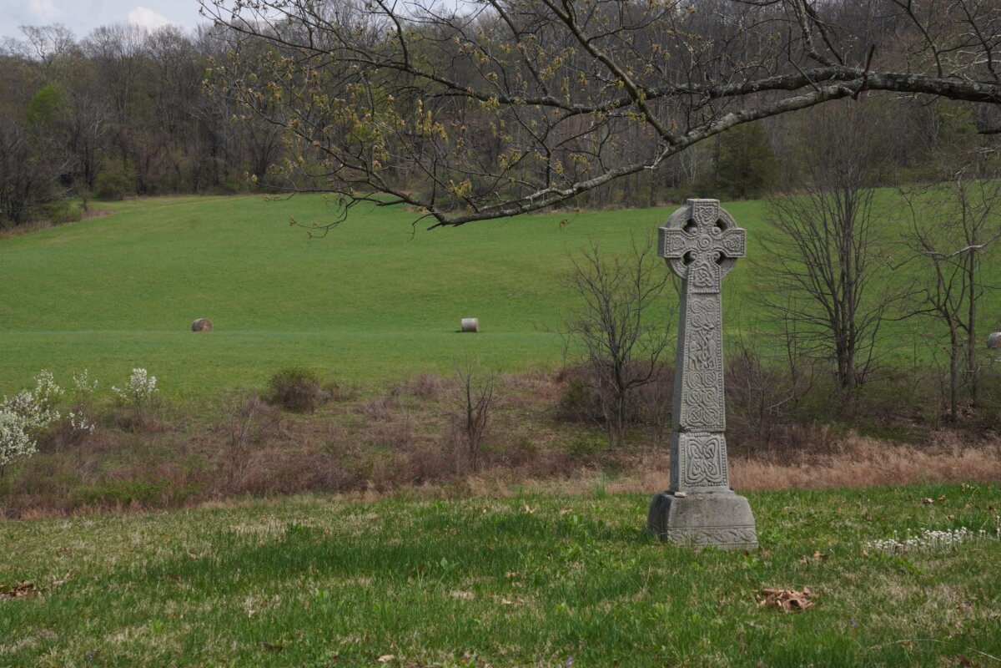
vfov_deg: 18.2
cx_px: 500
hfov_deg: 27.0
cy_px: 334
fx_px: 2085
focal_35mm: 75
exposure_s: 1/160
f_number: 11
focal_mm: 50
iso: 125
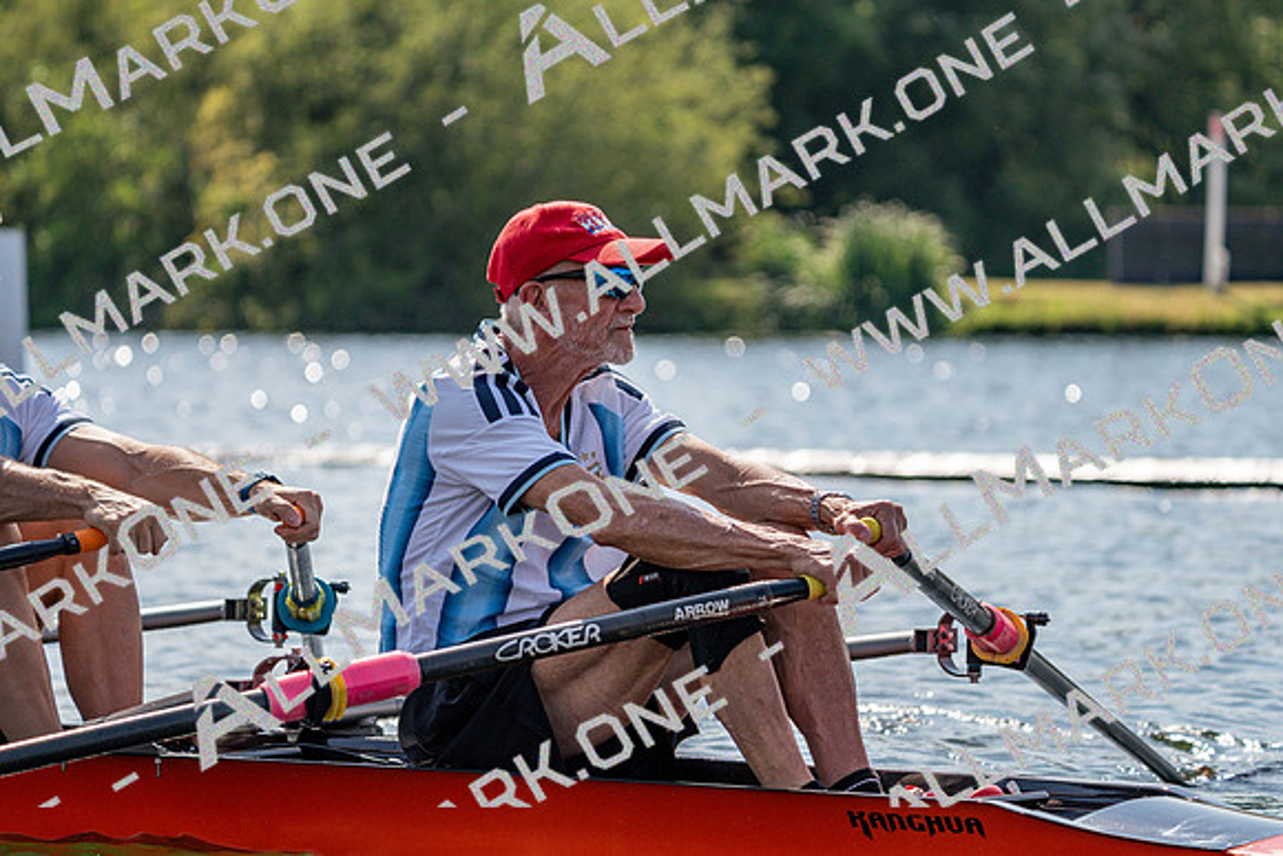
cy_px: 428
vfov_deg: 6.9
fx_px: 7129
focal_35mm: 200
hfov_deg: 10.3
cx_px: 642
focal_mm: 200
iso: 200
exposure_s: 1/1600
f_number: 5.6
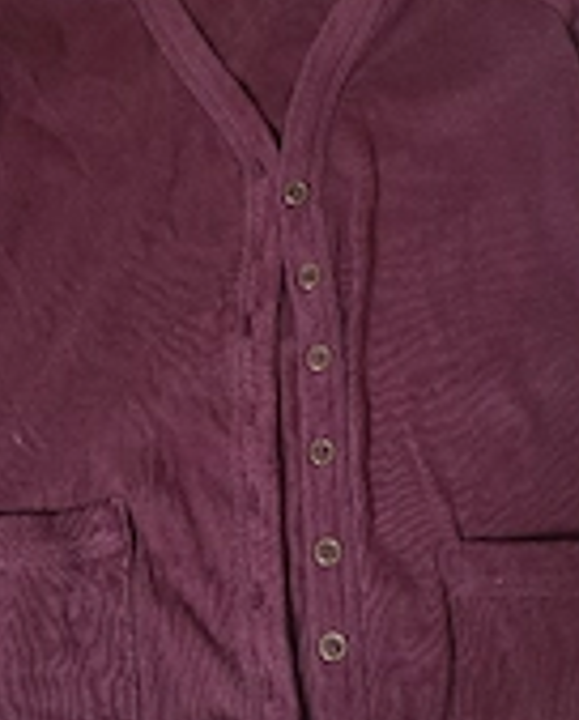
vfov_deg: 35.2
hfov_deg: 28.7
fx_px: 1131
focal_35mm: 53
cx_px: 260
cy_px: 413
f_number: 1.7
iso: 400
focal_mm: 6.3
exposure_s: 1/101
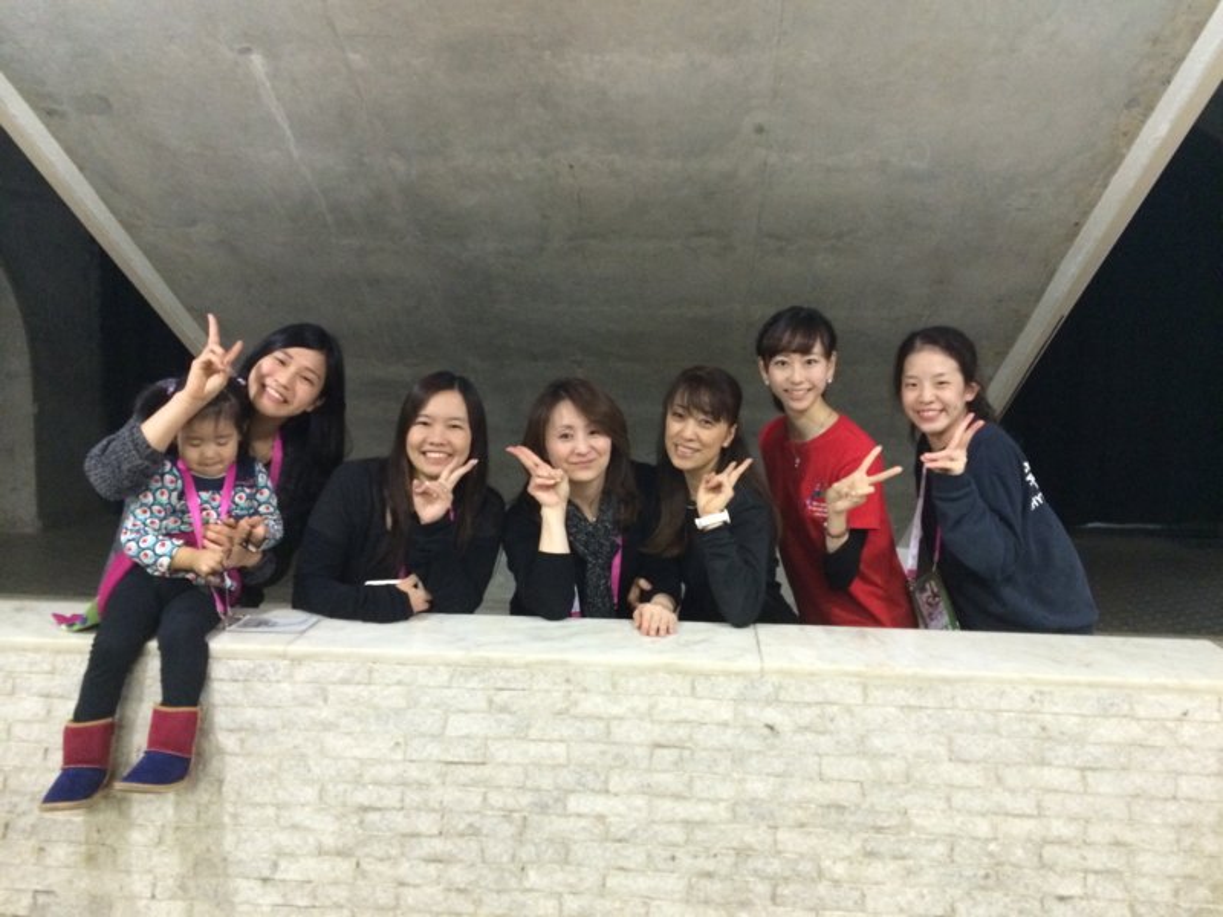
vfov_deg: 46.8
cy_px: 458
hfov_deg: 60.0
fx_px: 1060
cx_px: 612
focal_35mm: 30
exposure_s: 1/15
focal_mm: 4.12
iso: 400
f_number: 2.2
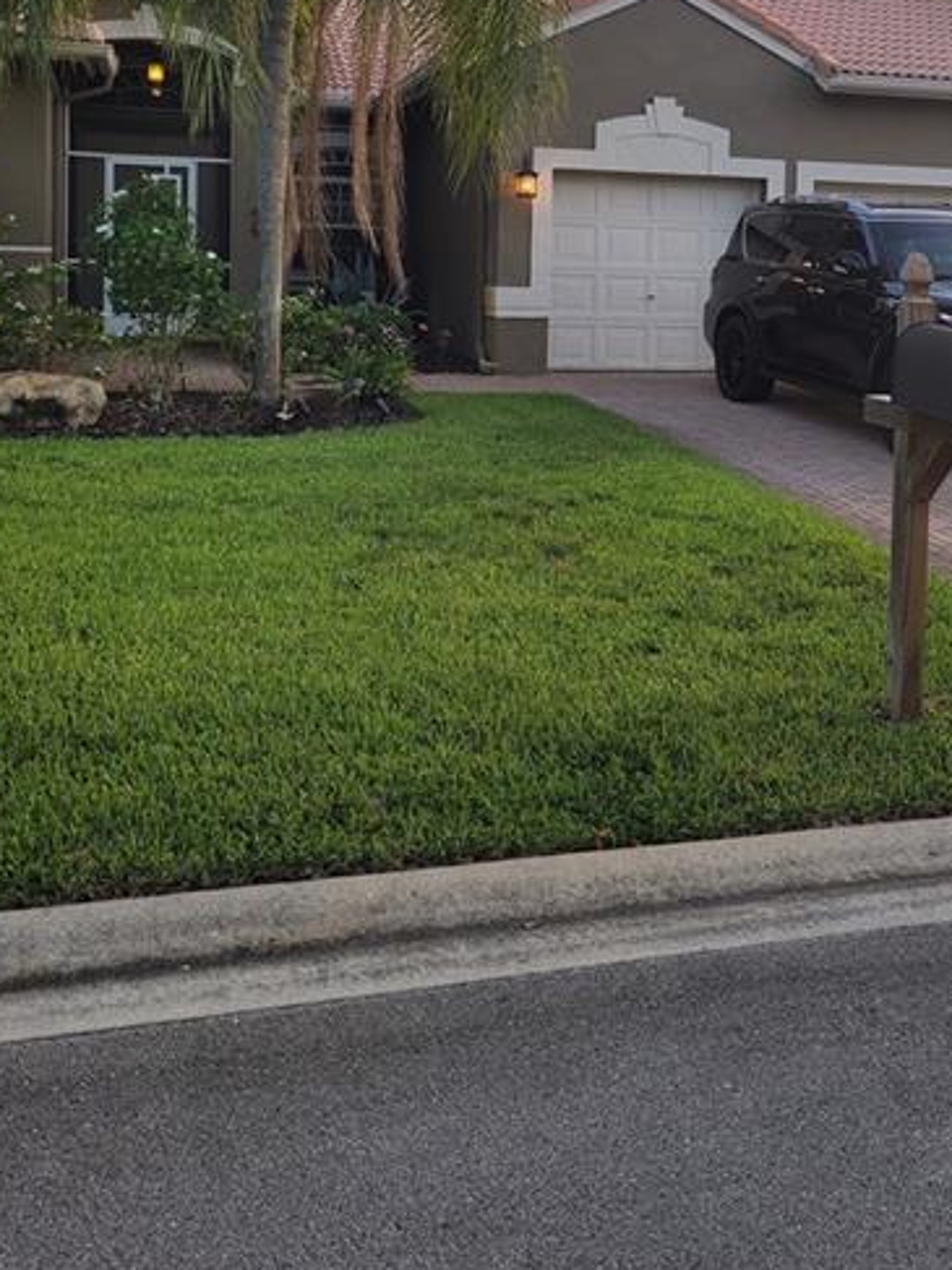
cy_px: 336
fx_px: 1504
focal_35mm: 41
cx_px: 678
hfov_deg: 34.6
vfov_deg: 44.4
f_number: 1.8
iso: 40
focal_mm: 5.4
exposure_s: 1/390
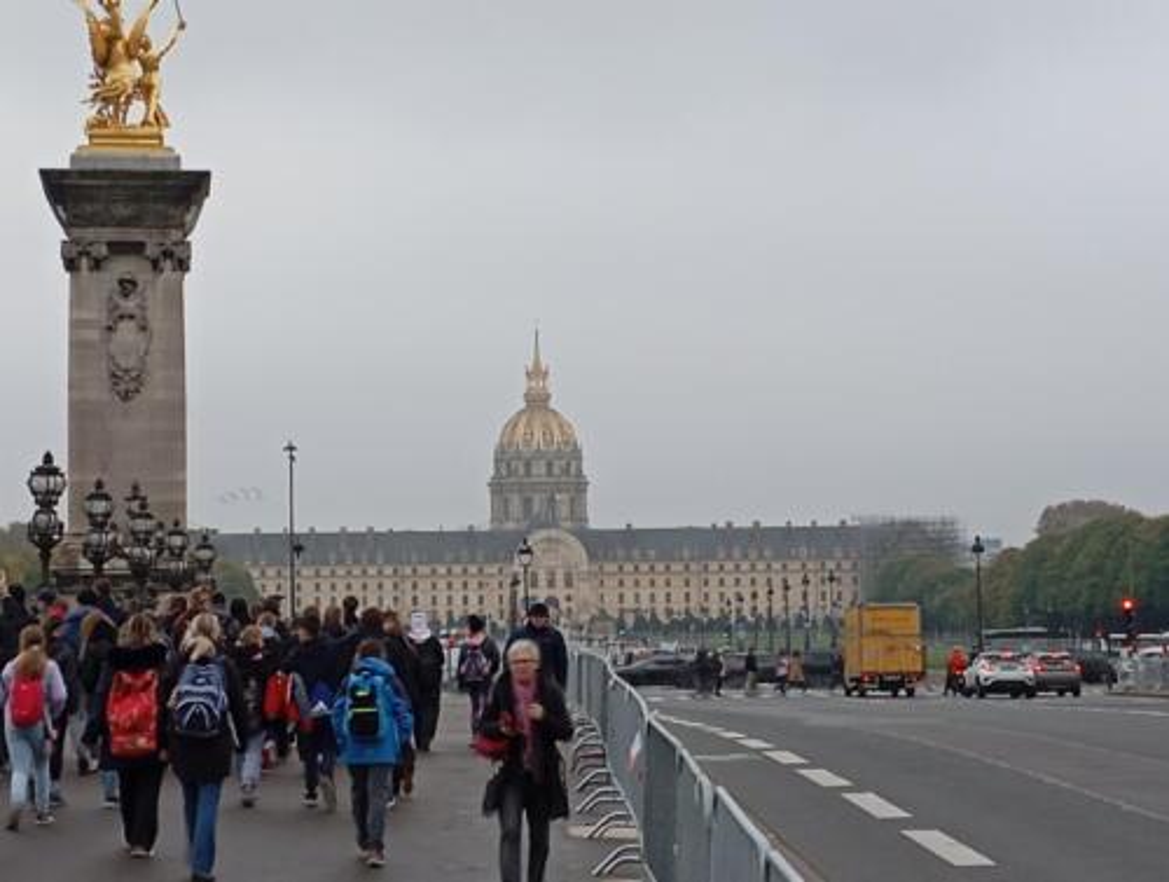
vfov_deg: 16.7
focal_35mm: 89
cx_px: 584
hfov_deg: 22.0
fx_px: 3011
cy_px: 441
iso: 101
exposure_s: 1/163
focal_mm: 4.27
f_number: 1.8
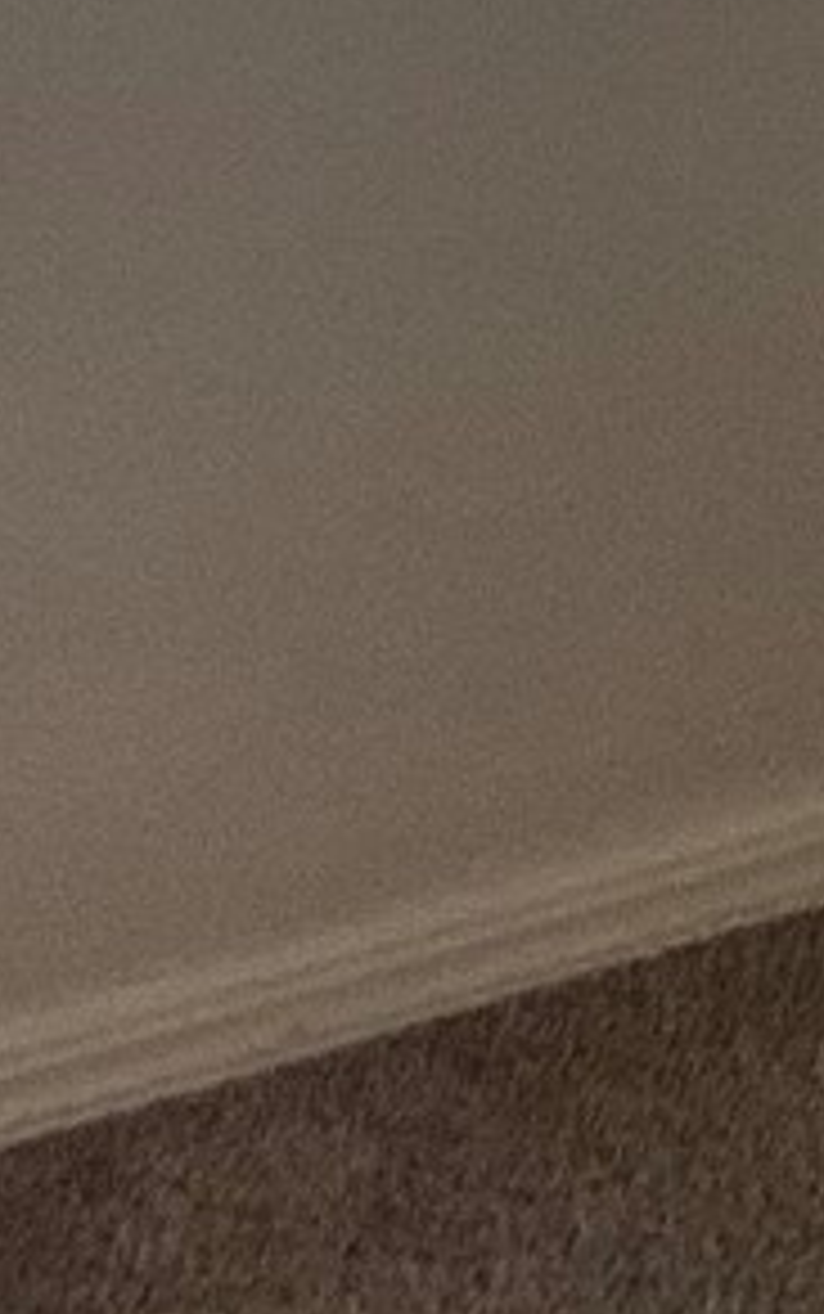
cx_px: 2053
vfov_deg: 9.5
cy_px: -1584
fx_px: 7244
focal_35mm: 202
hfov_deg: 6.2
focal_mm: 3
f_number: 1.8
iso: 50
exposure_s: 1/60
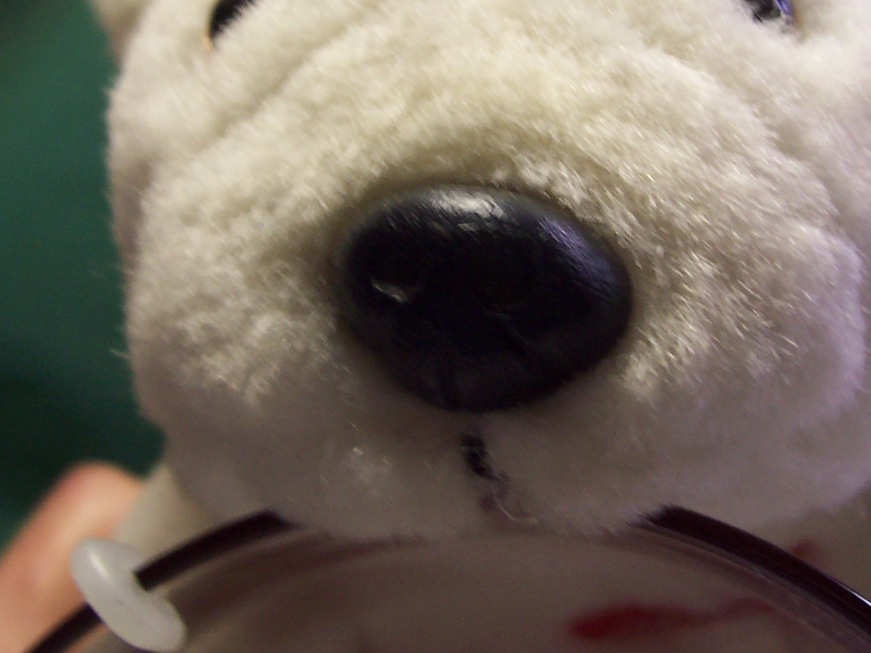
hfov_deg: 30.7
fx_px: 1585
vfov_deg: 23.0
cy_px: 165
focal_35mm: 63
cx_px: 495
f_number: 2.8
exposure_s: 1/45
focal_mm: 5.6
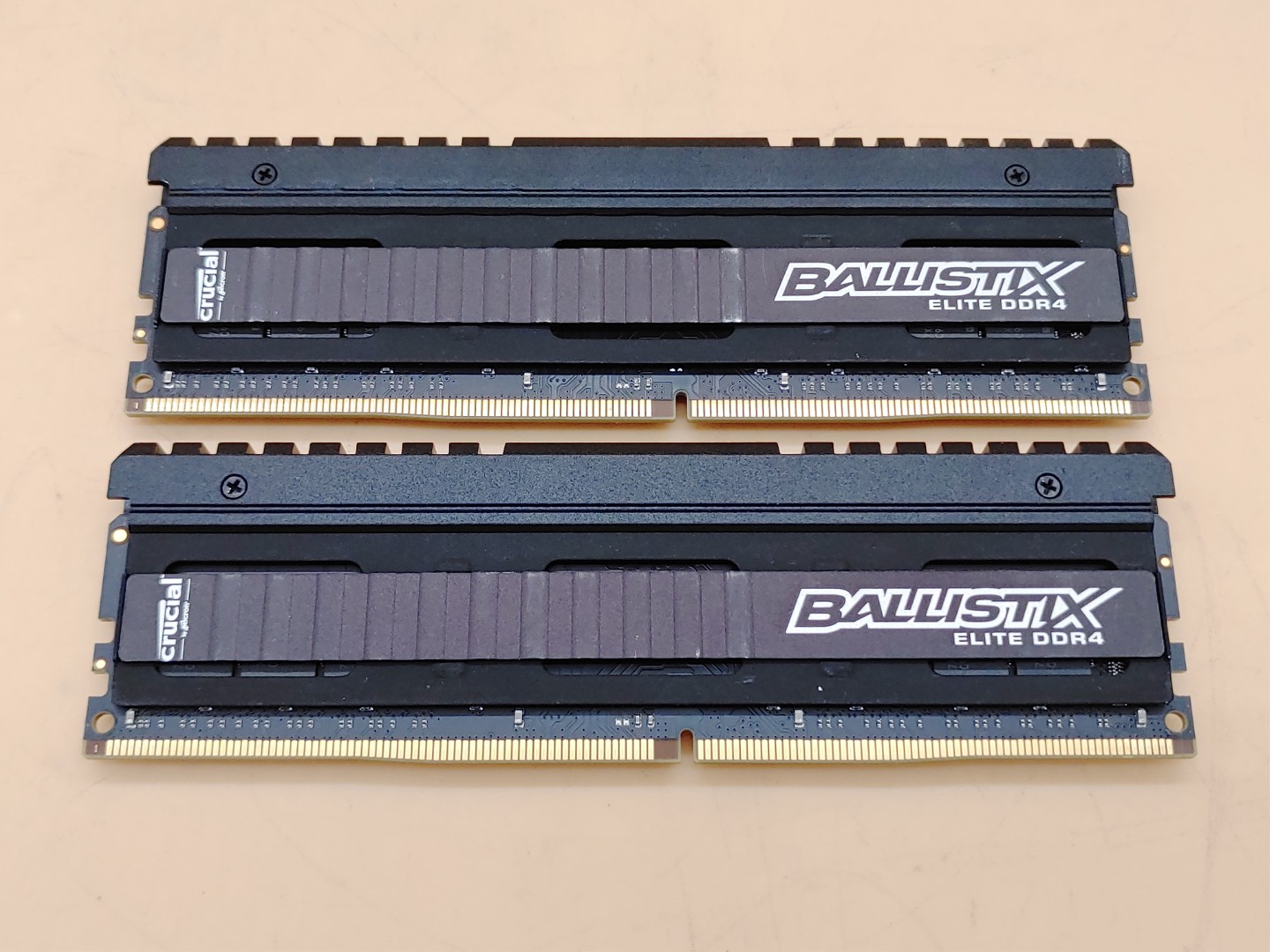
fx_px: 1431
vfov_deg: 36.8
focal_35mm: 39
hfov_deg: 47.9
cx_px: 635
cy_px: 476
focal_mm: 4.36
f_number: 1.8
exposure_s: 1/120
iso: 50
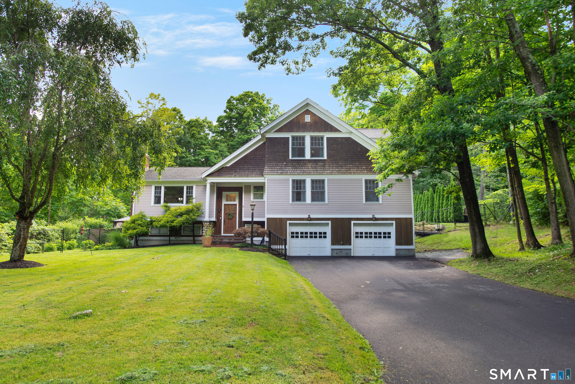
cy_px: 192
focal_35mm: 24
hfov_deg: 73.7
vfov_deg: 53.2
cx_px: 288
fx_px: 383
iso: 400
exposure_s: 1/125
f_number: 5
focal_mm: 24
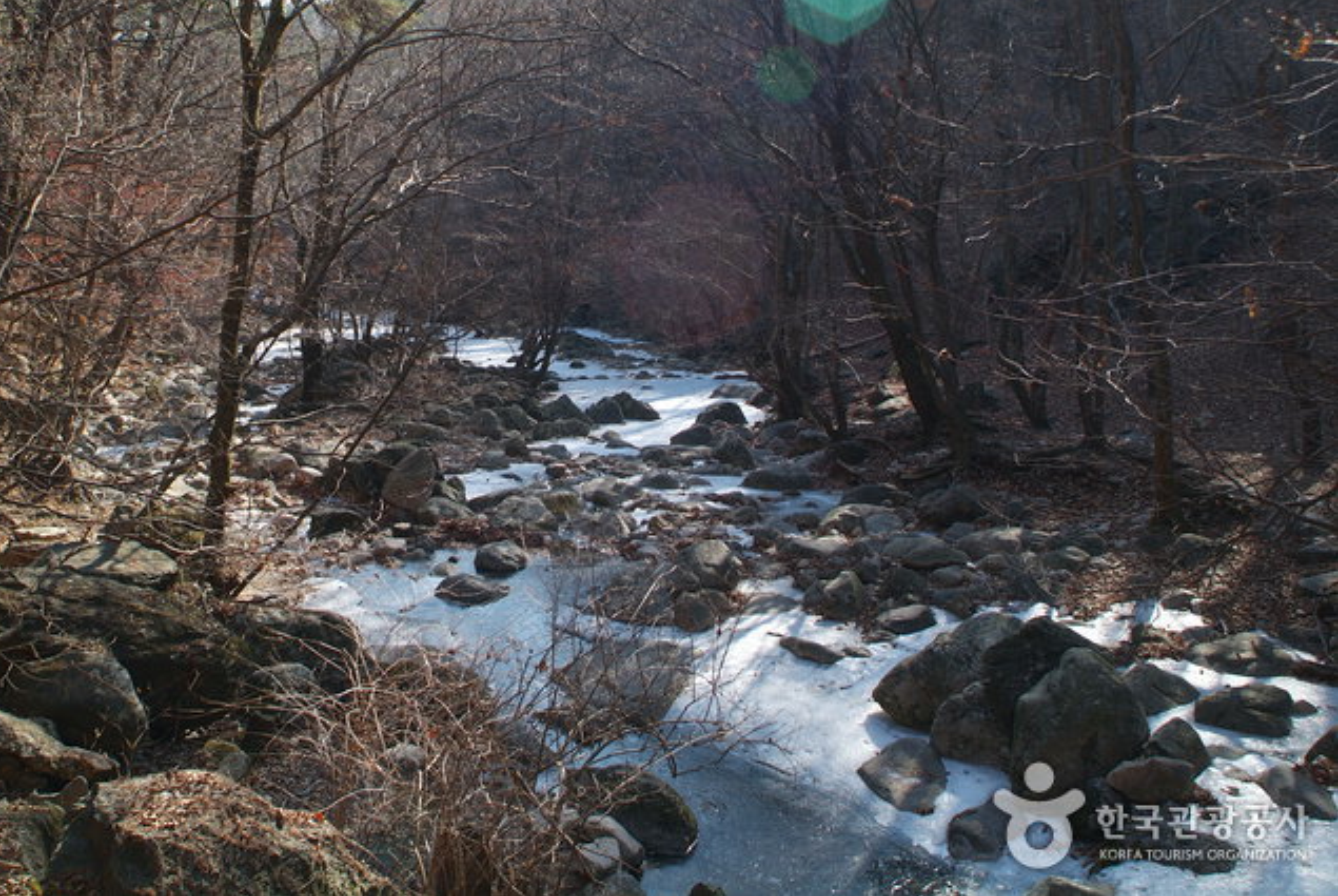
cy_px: 405
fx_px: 1228
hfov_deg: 57.1
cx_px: 604
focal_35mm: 33
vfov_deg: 40.0
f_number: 5.6
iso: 100
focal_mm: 20
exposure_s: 1/125
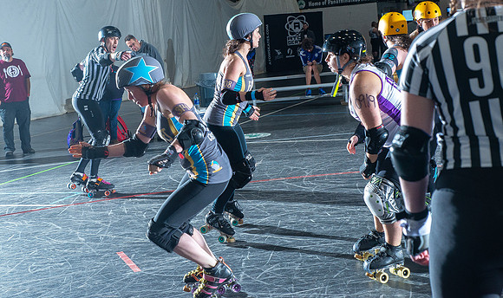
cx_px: 233
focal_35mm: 61
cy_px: 94
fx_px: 818
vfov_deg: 20.6
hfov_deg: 34.2
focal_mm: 48
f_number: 7.1
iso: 800
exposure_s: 1/160
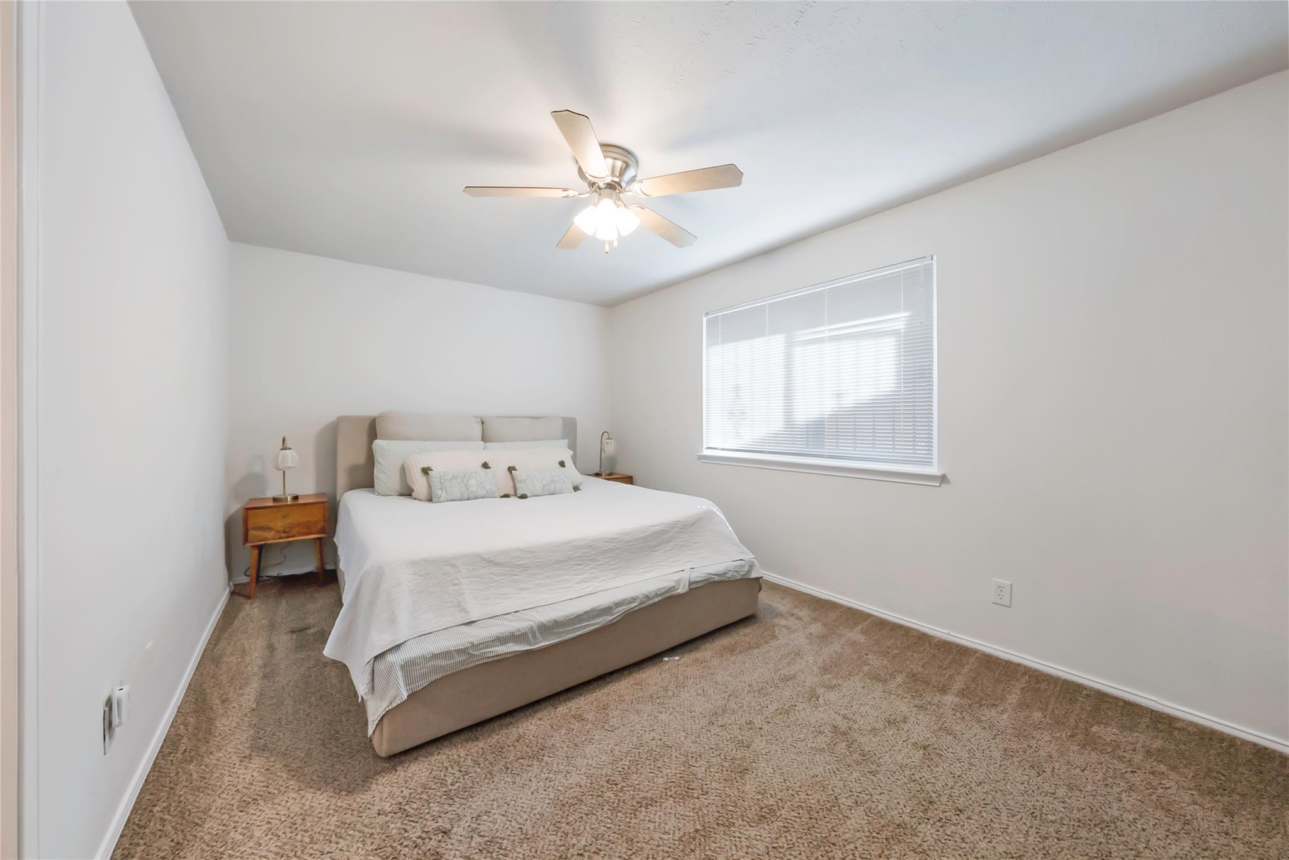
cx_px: 644
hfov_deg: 112.6
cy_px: 430
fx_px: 430
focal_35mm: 12
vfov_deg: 90.1
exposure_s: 1/30
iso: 640
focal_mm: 12
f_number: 9
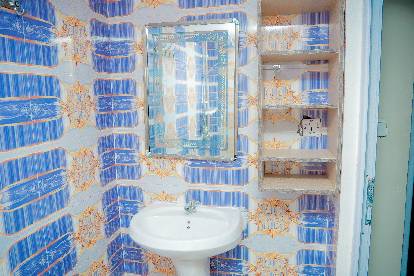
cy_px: 138
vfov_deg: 51.3
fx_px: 287
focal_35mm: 25
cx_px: 207
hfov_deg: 71.5
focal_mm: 17
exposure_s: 1/125
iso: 100
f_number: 2.8
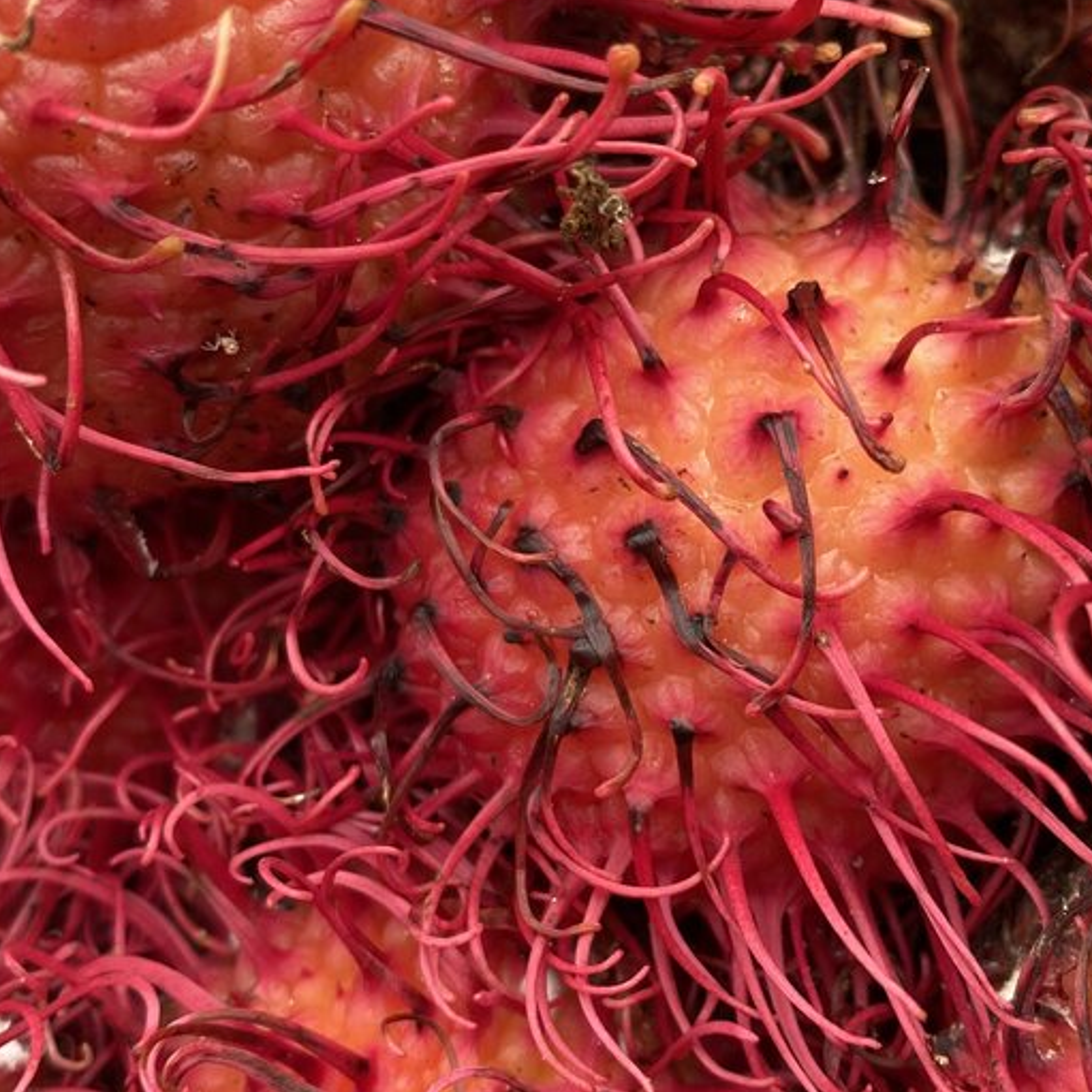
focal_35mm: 48
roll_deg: +6.0
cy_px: 559
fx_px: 1713
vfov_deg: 35.4
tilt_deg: -2.1
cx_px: 746
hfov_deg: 35.0
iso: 50
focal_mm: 4.25
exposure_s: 1/121
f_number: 1.8
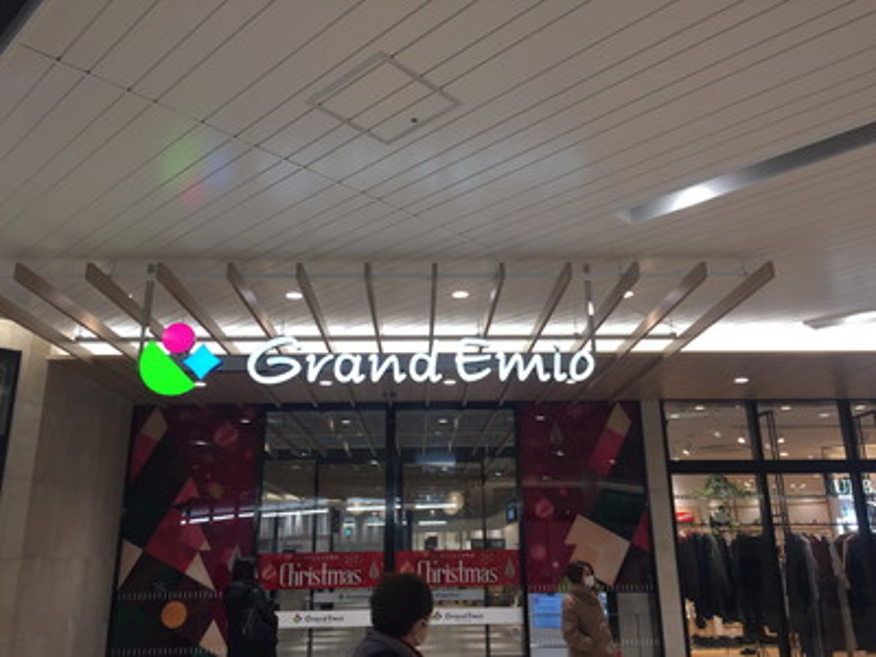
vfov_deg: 48.2
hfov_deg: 61.7
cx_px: 438
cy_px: 328
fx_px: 734
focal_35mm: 29
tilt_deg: +17.3
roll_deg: -0.4
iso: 40
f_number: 2.2
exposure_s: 1/120
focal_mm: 4.15
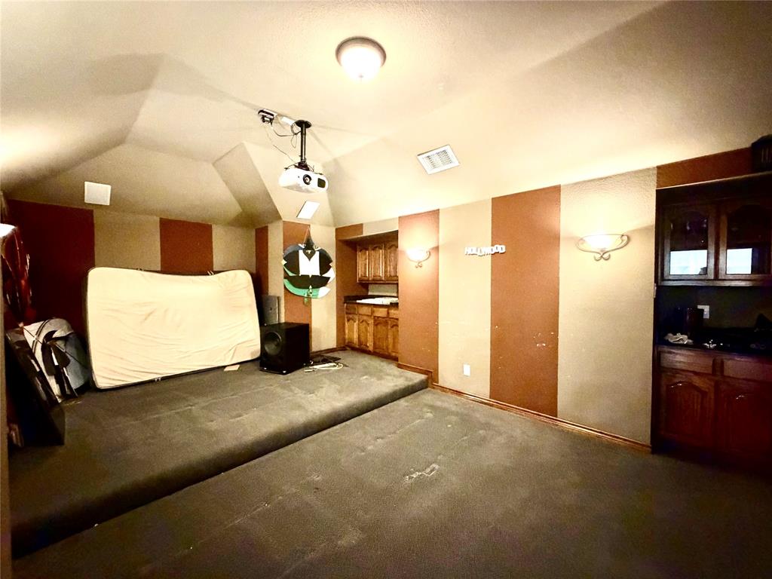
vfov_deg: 85.7
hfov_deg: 102.1
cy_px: 290
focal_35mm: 14
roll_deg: +0.9
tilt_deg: -2.0
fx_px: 312
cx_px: 386
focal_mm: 2.22
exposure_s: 1/30
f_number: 2.2
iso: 1250
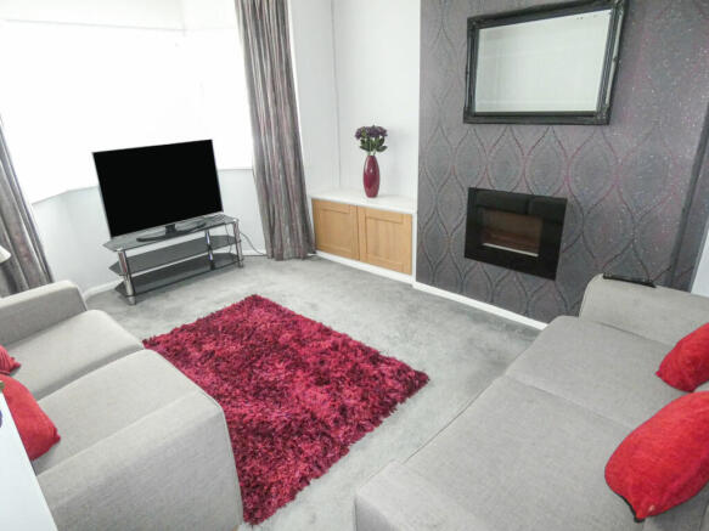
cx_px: 354
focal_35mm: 20
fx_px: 410
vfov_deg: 66.0
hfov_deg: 81.8
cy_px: 266
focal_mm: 3.6
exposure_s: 1/60
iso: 640
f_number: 2.8
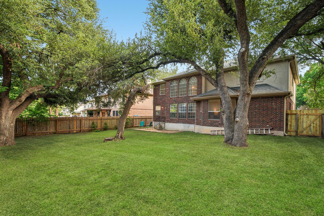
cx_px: 162
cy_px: 108
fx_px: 135
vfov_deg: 77.3
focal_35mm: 15
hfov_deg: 100.4
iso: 400
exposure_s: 1/125
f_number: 8
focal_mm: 10
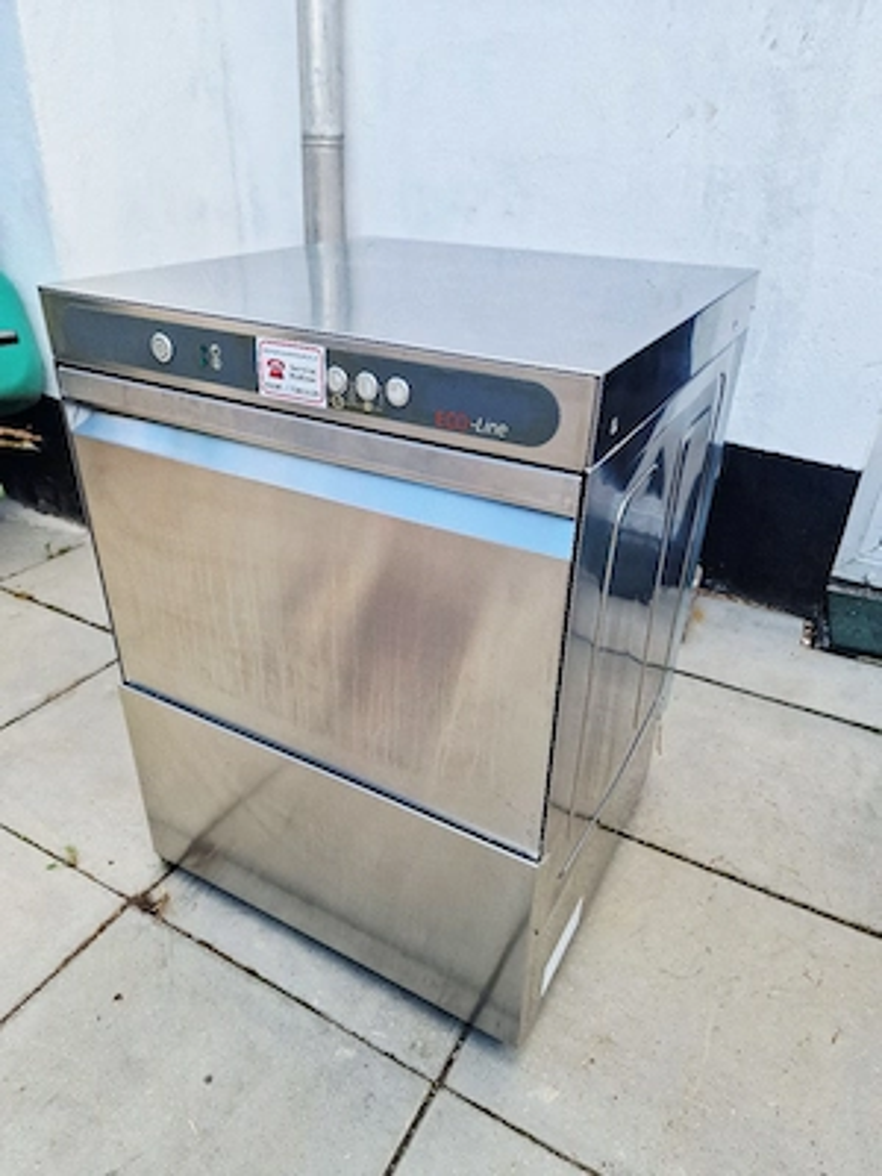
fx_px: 781
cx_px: 441
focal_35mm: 23
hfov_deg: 58.9
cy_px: 588
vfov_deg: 73.9
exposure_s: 1/270
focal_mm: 6.4
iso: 50
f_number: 1.8
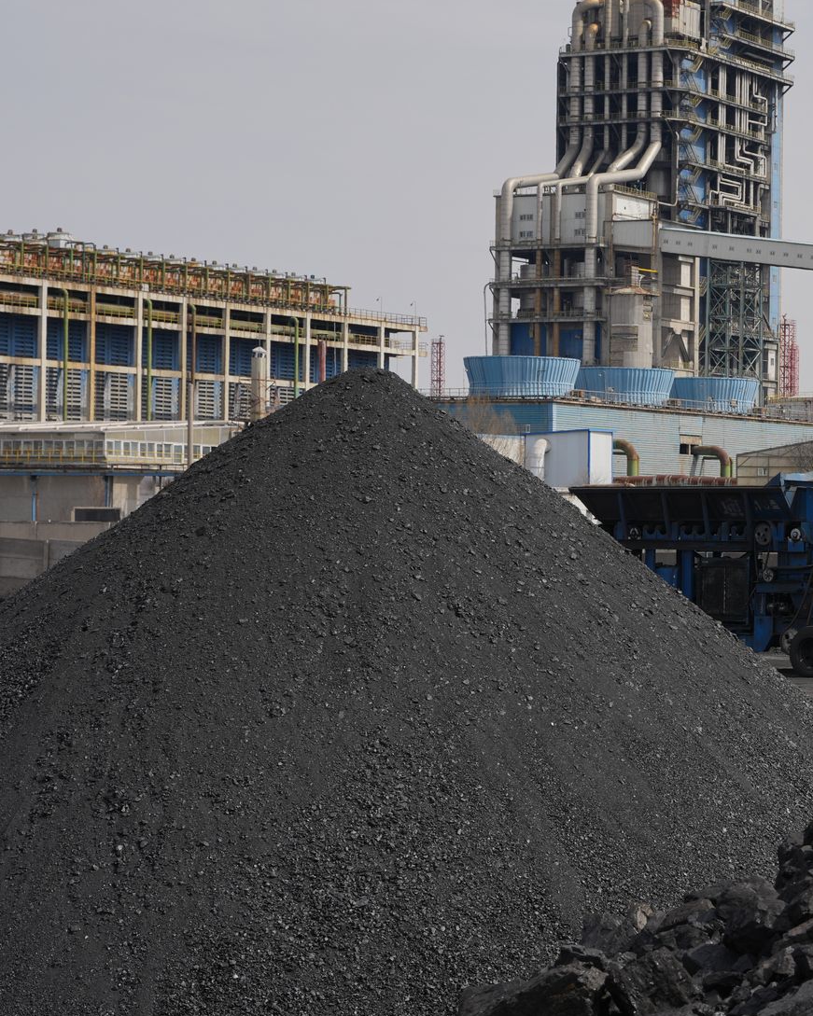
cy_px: 515
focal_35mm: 90
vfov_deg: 21.3
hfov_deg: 16.5
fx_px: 2707
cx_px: 941
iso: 125
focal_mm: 51
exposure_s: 1/400
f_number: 8
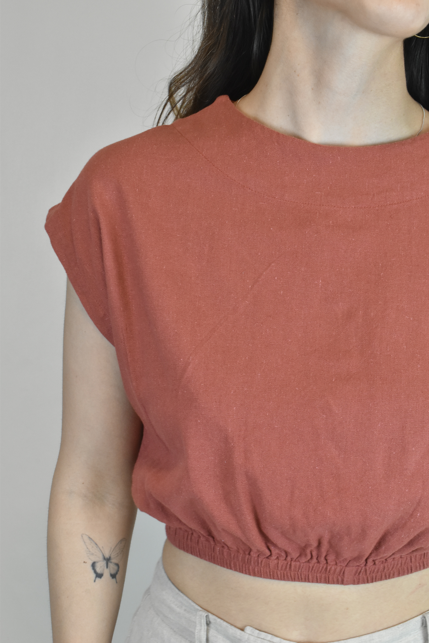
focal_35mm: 63
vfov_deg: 31.9
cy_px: 322
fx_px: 1126
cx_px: 214
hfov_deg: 21.6
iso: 1600
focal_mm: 42
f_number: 18
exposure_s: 1/40
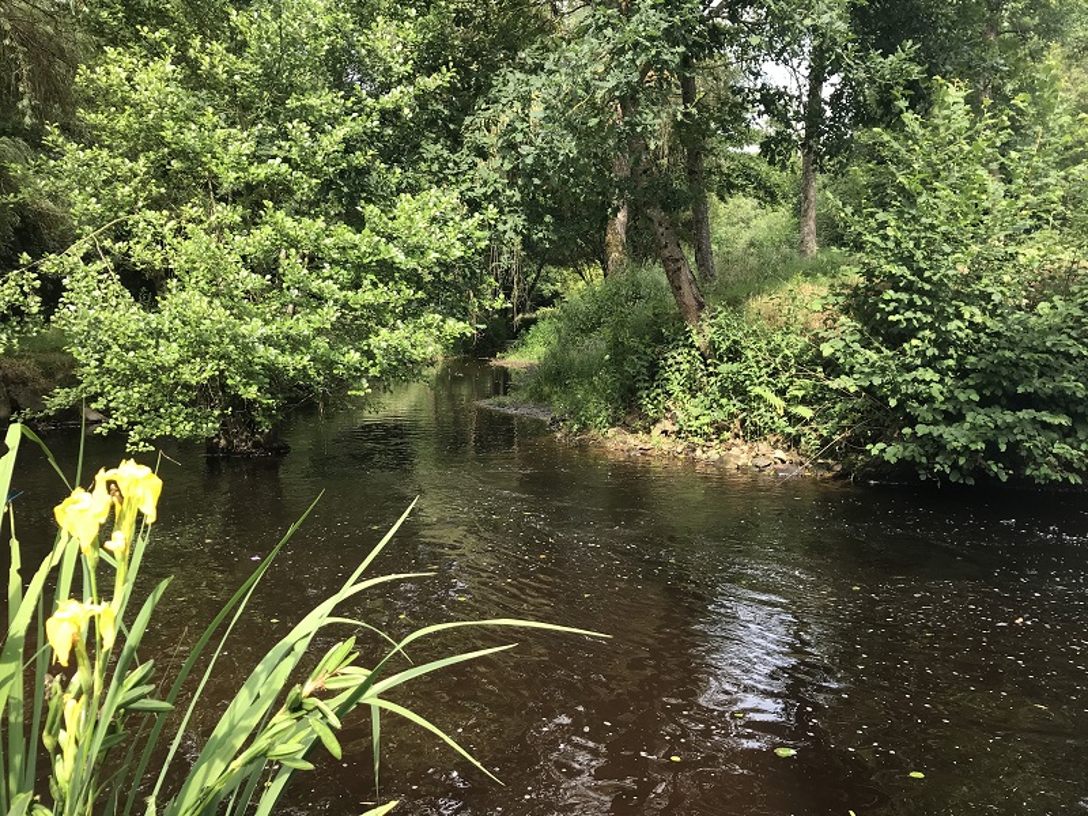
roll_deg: -0.3
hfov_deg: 63.4
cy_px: 408
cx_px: 544
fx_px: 880
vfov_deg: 49.7
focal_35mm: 28
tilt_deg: -5.6
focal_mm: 3.99
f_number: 1.8
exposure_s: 1/232
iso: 20
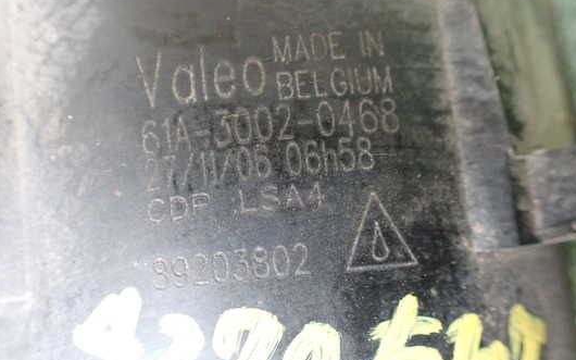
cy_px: 160
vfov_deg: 35.3
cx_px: 253
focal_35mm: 36
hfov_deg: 53.9
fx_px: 565
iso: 800
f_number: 2.3
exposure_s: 1/80
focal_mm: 5.4
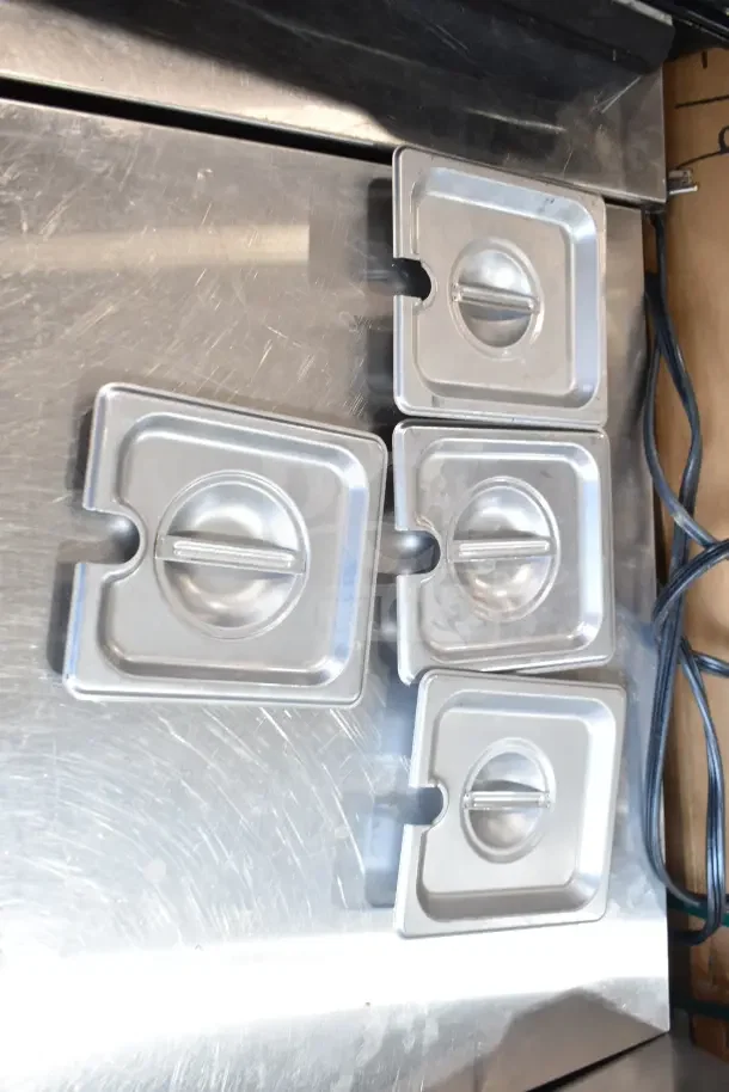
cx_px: 364
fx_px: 1002
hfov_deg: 40.0
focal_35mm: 33
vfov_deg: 57.2
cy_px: 546
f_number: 3.8
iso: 200
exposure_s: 1/40
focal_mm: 22
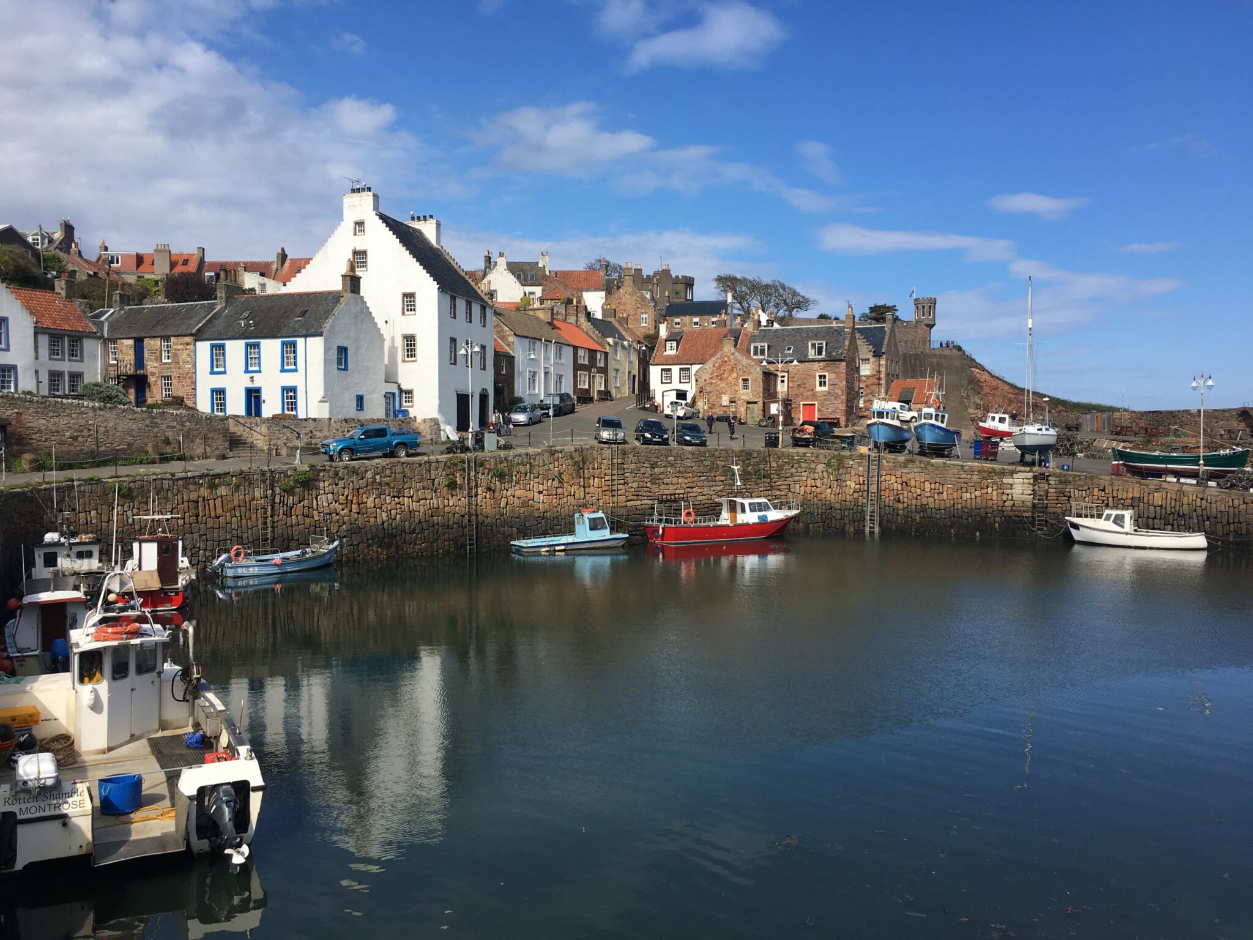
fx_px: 1050
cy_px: 470
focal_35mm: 29
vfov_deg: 48.2
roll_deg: +0.3
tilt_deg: +0.0
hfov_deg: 61.7
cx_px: 626
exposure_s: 1/1570
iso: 25
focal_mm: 4.15
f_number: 2.2
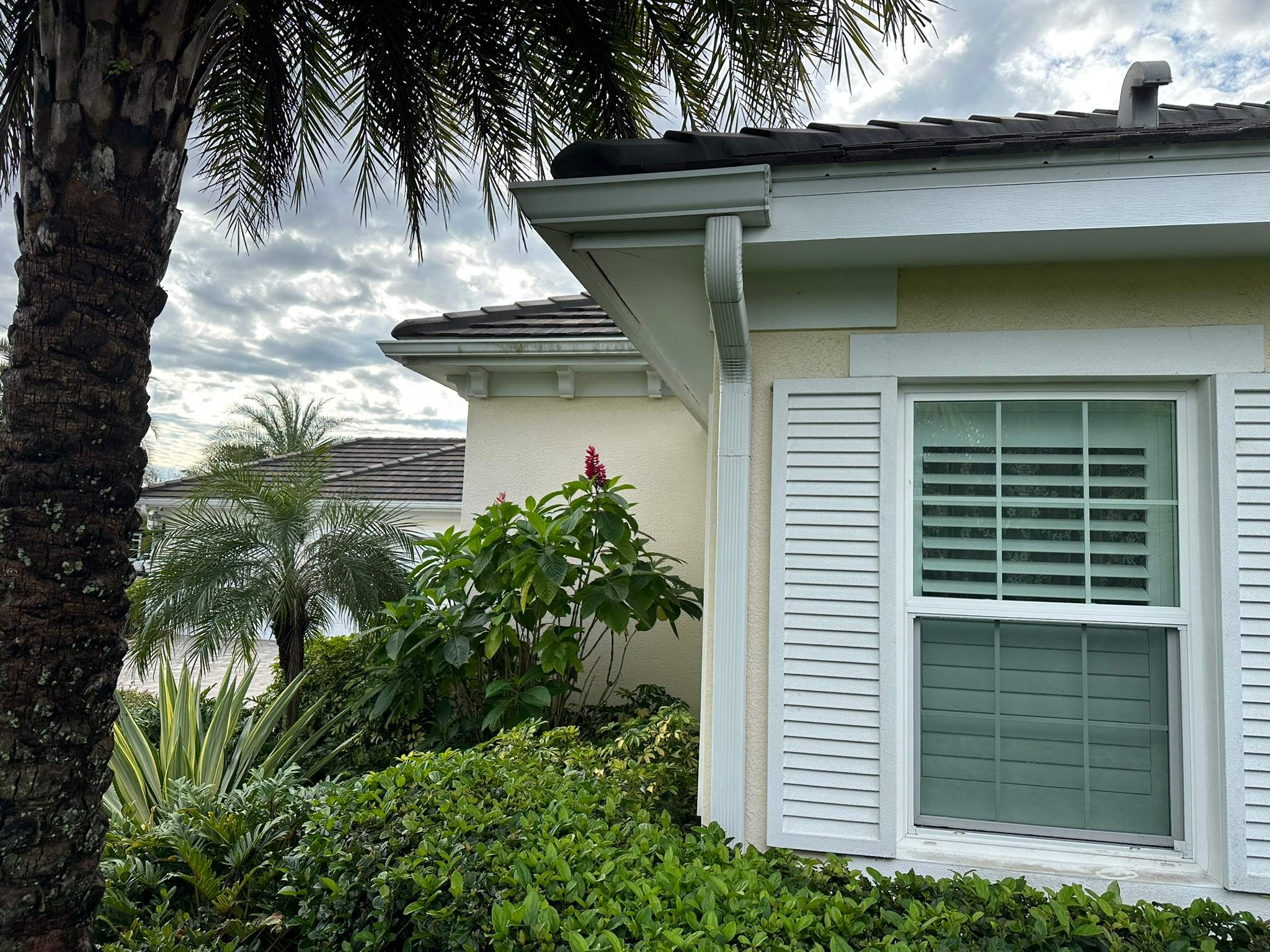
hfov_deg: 71.6
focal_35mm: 24
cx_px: 635
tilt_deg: +4.7
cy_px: 476
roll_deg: -1.4
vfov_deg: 56.8
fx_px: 881
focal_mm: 6.86
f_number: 1.78
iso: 80
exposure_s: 1/1721
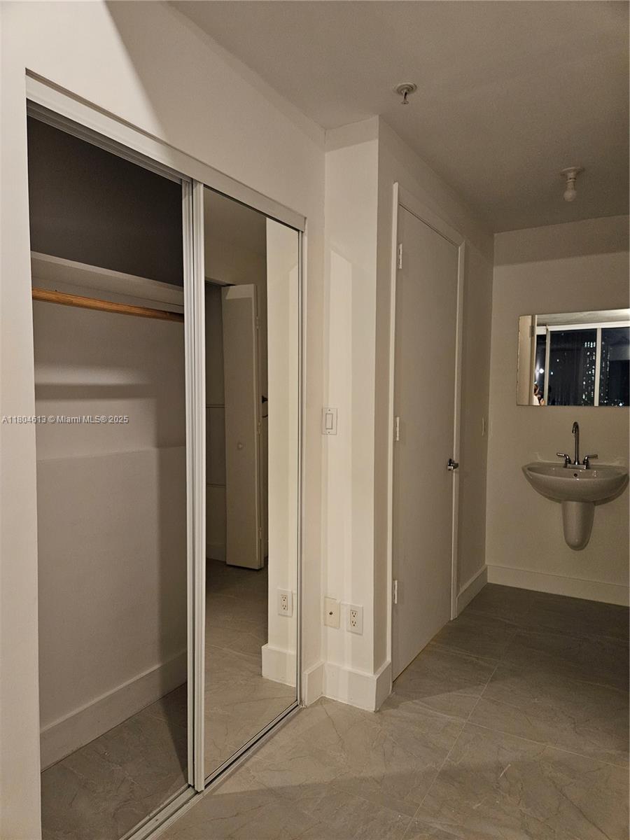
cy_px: 420
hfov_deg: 58.9
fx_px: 558
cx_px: 315
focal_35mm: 23
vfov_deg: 73.9
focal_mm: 5.4
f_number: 1.8
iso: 500
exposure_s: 1/40
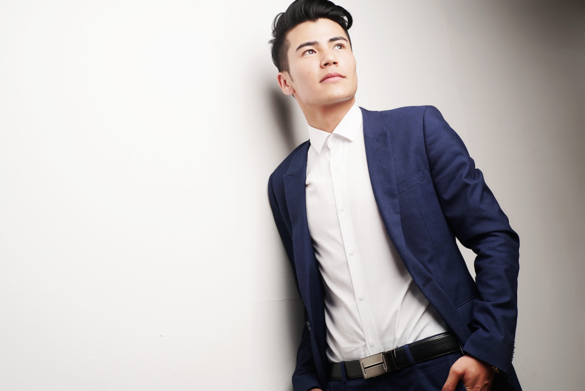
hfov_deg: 39.6
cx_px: 292
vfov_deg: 27.0
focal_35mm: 50
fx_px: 813
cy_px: 196
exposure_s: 1/160
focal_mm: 50
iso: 200
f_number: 13
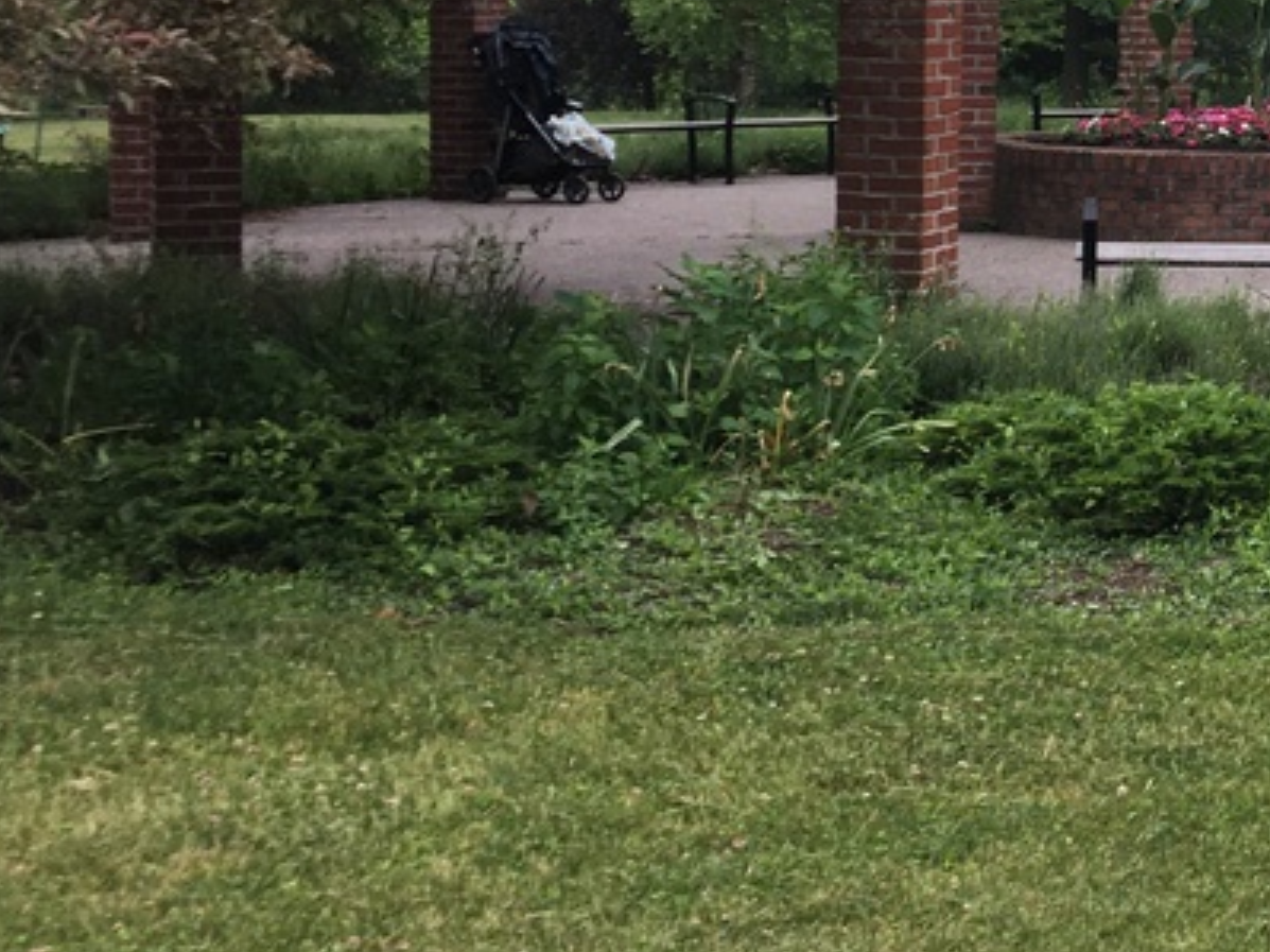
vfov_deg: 19.0
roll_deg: -1.0
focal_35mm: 76
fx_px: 2787
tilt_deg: -1.2
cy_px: 83
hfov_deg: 23.7
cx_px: 1466
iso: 32
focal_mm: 4.15
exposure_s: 1/120
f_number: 2.2
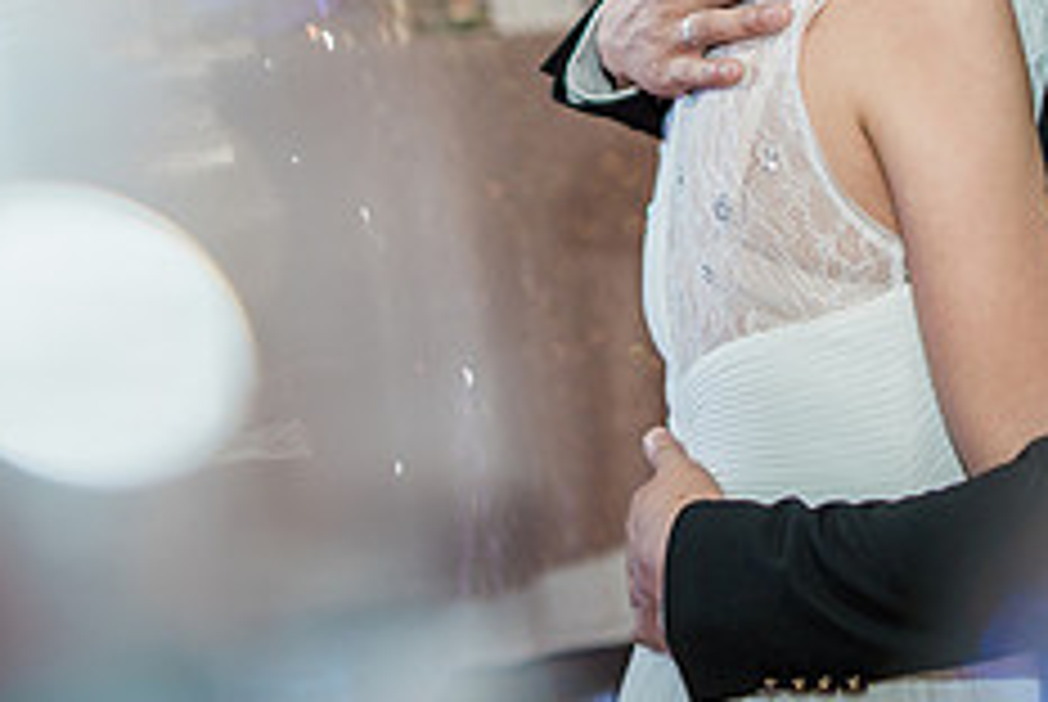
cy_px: -155
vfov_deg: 15.2
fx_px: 2536
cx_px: 675
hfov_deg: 23.3
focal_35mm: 87
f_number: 1.4
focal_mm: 35
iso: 250
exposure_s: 1/200
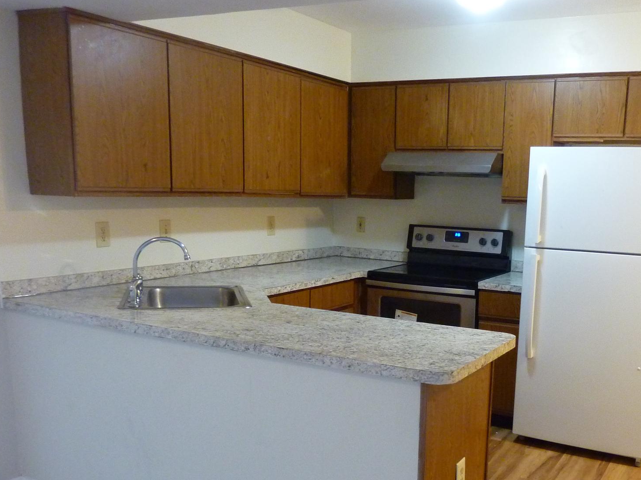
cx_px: 416
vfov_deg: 40.1
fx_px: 648
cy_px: 326
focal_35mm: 35
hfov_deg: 51.8
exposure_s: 1/15
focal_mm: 4.1
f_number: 3.3
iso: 400
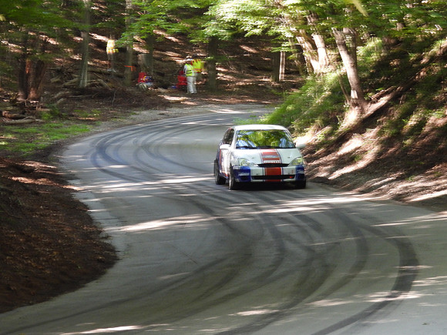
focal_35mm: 185
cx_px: 224
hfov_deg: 10.7
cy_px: 168
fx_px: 2389
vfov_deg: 8.0
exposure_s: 1/60
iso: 400
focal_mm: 33
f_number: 4.5
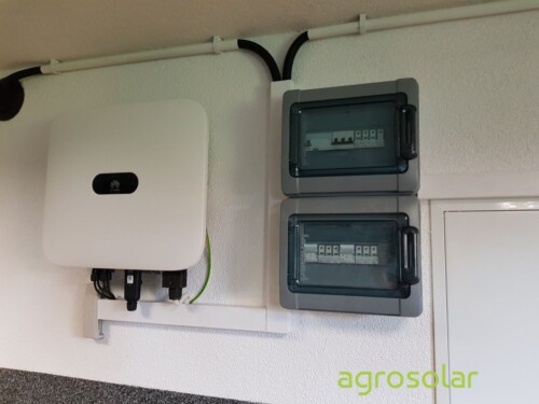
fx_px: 405
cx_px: 270
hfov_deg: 67.3
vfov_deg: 53.1
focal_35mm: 26
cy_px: 202
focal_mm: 4.3
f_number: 1.7
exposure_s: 1/50
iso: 400
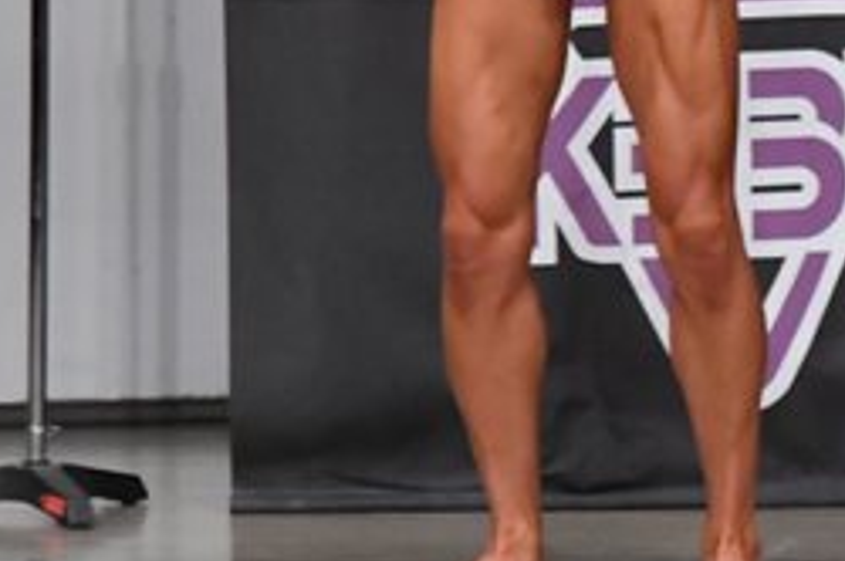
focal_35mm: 744
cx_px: 972
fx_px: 17441
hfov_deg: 2.8
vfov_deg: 1.8
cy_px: -64
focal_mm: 160
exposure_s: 1/400
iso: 5000
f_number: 5.6
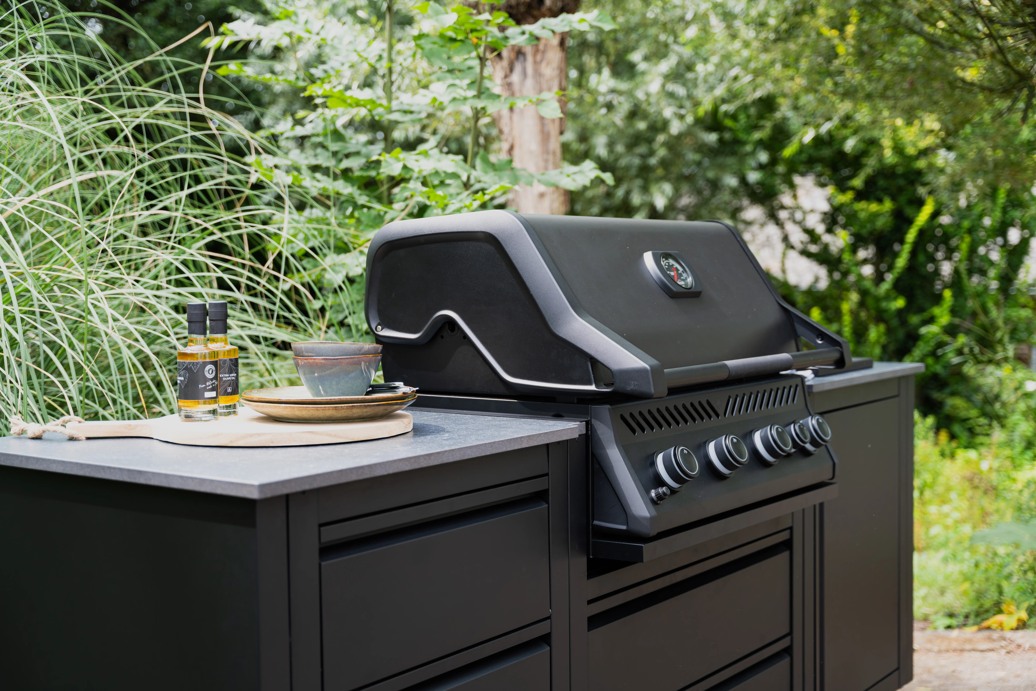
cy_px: 346
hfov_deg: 43.6
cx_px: 518
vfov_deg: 29.9
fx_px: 1295
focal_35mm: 45
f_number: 2.8
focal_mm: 45
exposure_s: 1/800
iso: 250
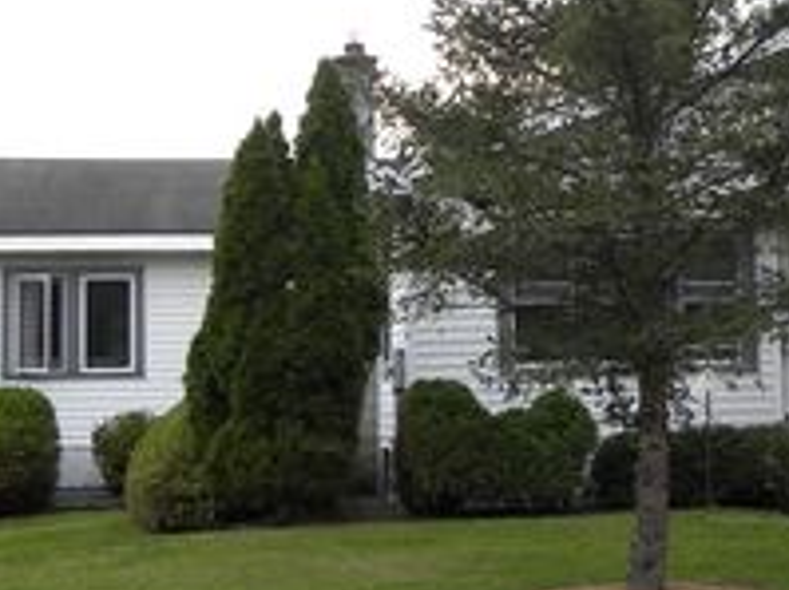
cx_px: 476
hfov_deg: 23.5
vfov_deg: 17.7
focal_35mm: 83
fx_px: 1891
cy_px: 180
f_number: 2.8
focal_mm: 5.9
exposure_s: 1/66
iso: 79
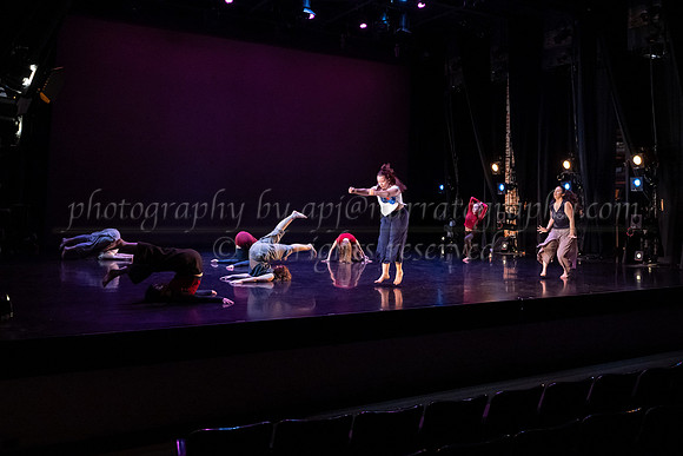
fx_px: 640
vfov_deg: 39.0
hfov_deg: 55.8
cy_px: 182
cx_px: 411
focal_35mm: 34
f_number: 4
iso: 4000
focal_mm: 28
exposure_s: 1/400
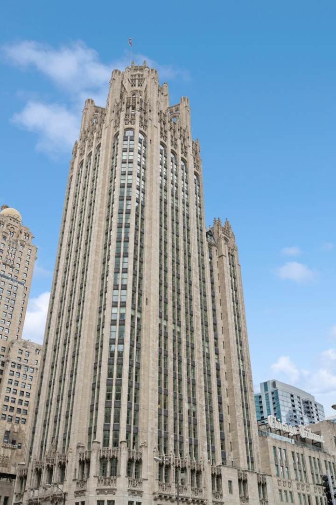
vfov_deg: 60.3
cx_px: 168
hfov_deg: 42.3
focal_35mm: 31
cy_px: 252
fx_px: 434
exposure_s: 1/100
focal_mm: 31
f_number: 8
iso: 320
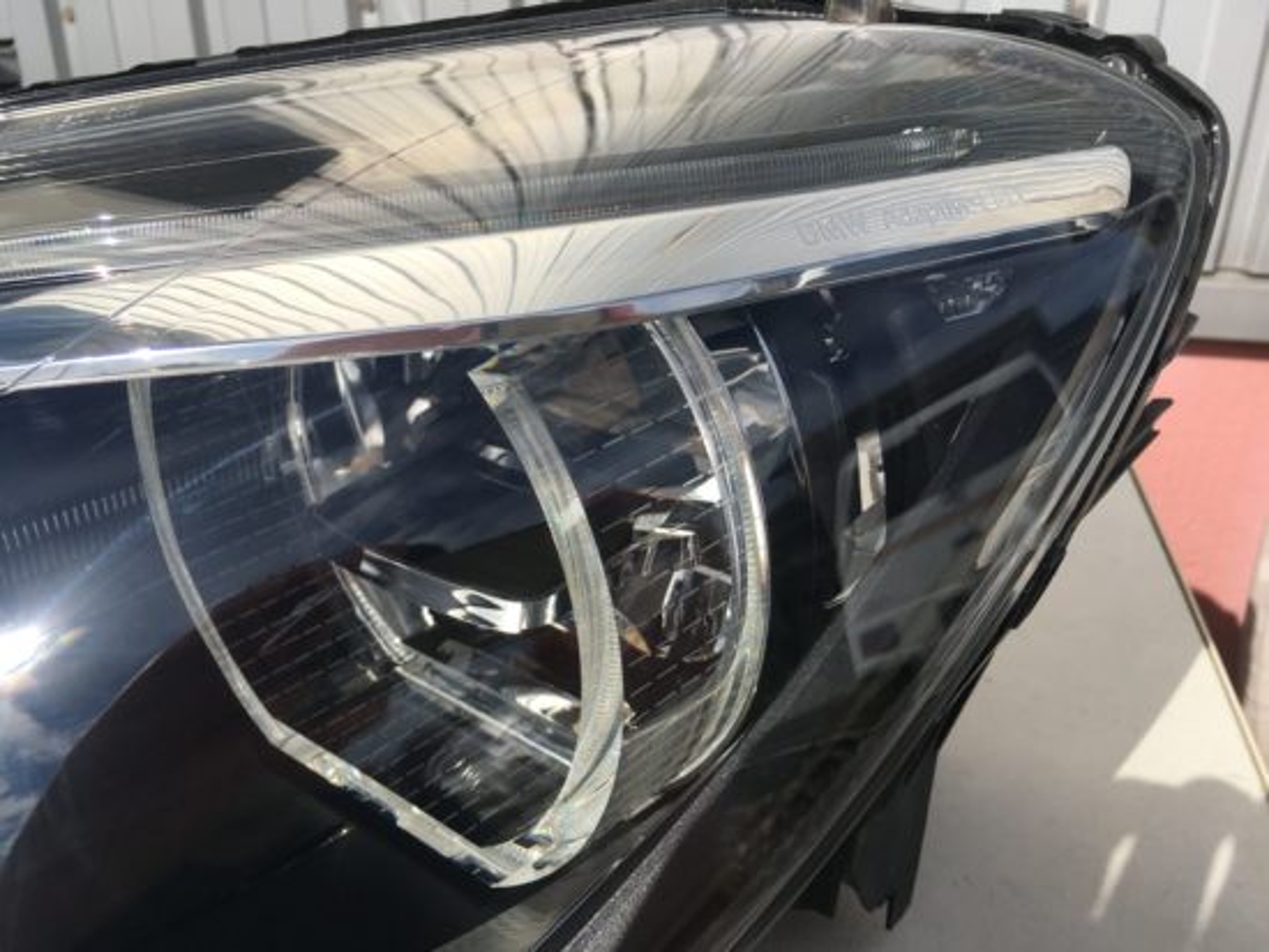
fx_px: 1064
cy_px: 476
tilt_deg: -26.3
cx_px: 634
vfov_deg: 48.3
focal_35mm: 29
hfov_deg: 61.6
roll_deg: +0.7
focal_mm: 4.15
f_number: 2.2
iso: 25
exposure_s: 1/2564
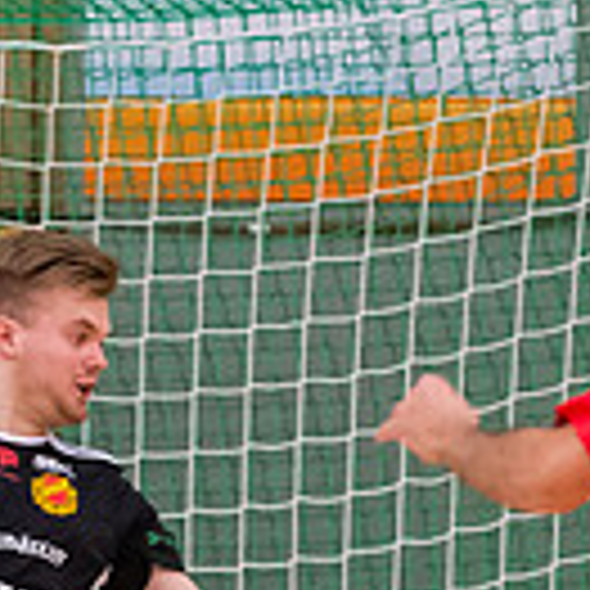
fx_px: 19823
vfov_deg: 1.7
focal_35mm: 1028
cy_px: 519
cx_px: -43
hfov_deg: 1.7
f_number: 5.3
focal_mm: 230
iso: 4500
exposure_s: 1/640
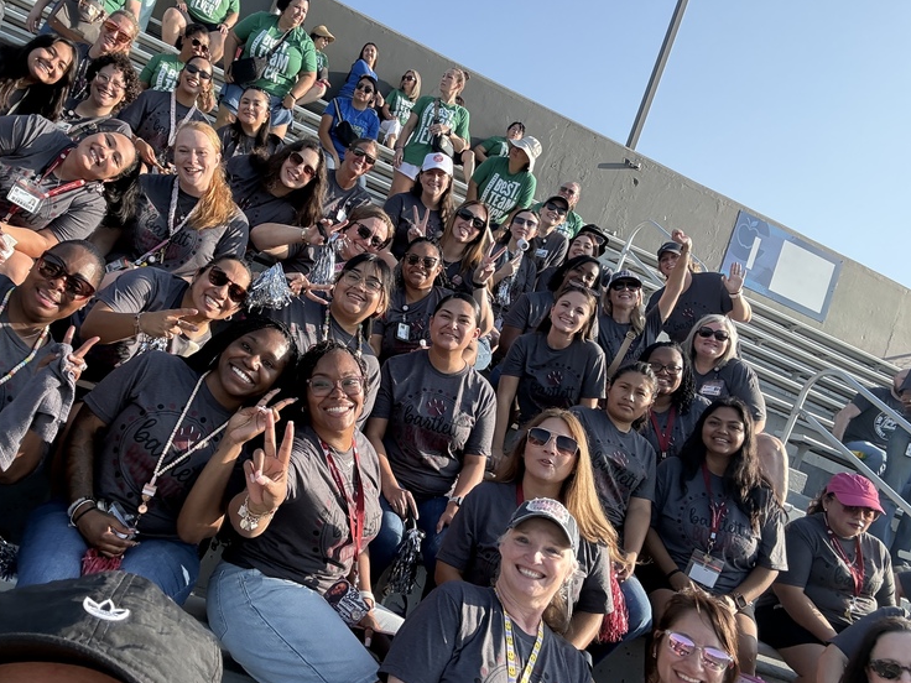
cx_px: 326
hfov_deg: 55.9
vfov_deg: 44.1
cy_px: 322
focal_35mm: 32
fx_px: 842
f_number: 1.9
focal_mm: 2.69
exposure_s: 1/575
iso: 40
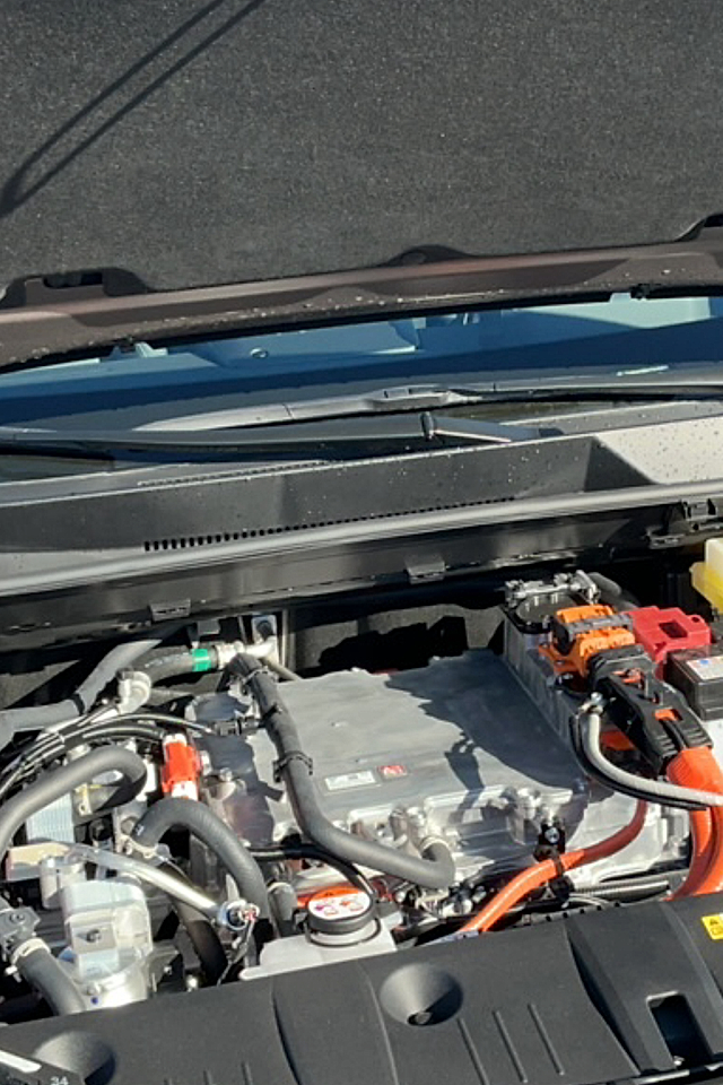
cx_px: 478
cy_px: 584
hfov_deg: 25.9
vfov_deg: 38.2
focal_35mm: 52
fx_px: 1566
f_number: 1.8
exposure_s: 1/556
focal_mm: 3
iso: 32
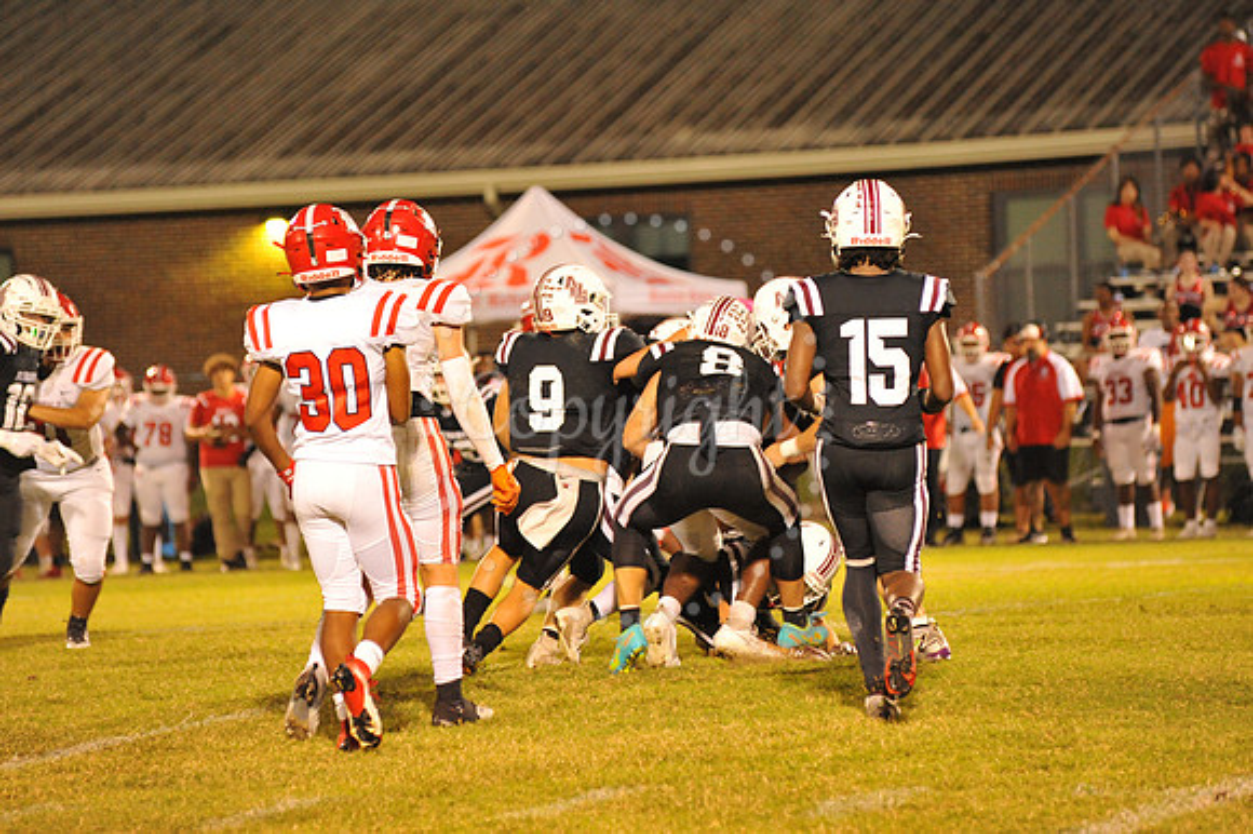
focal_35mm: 200
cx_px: 626
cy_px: 417
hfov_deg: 10.3
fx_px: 6957
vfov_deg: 6.9
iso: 5000
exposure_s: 1/160
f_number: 5
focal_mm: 200
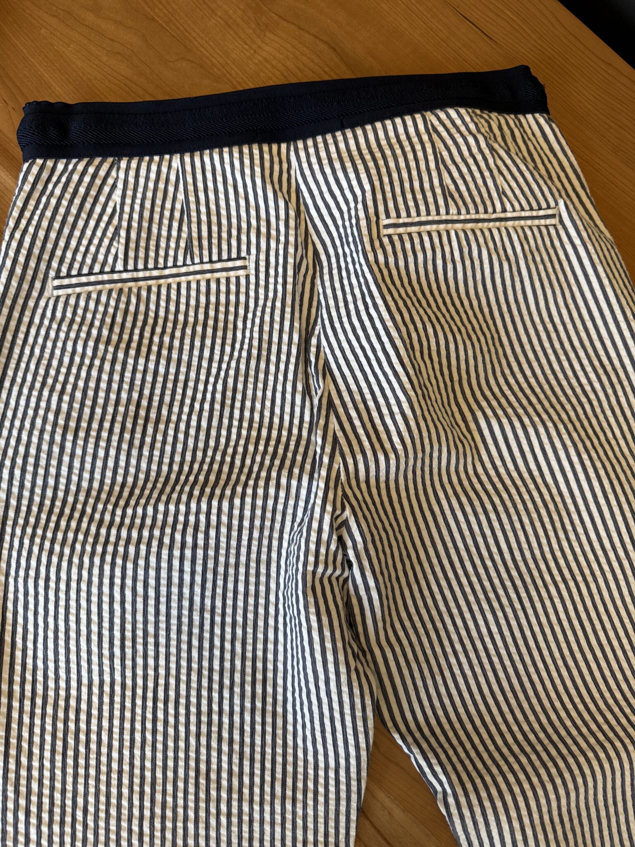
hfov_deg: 56.8
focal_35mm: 24
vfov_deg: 71.6
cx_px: 318
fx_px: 587
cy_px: 424
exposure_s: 1/120
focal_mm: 6.76
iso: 160
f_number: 1.78
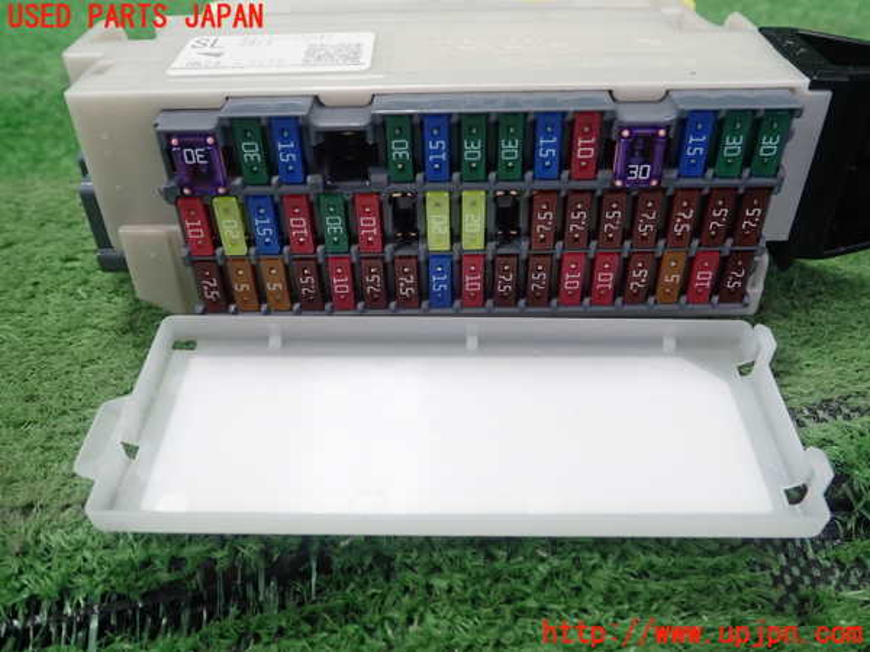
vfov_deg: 46.8
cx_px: 435
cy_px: 326
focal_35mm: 30
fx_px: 754
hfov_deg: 60.0
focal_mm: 5.5
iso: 250
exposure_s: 1/125
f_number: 2.3
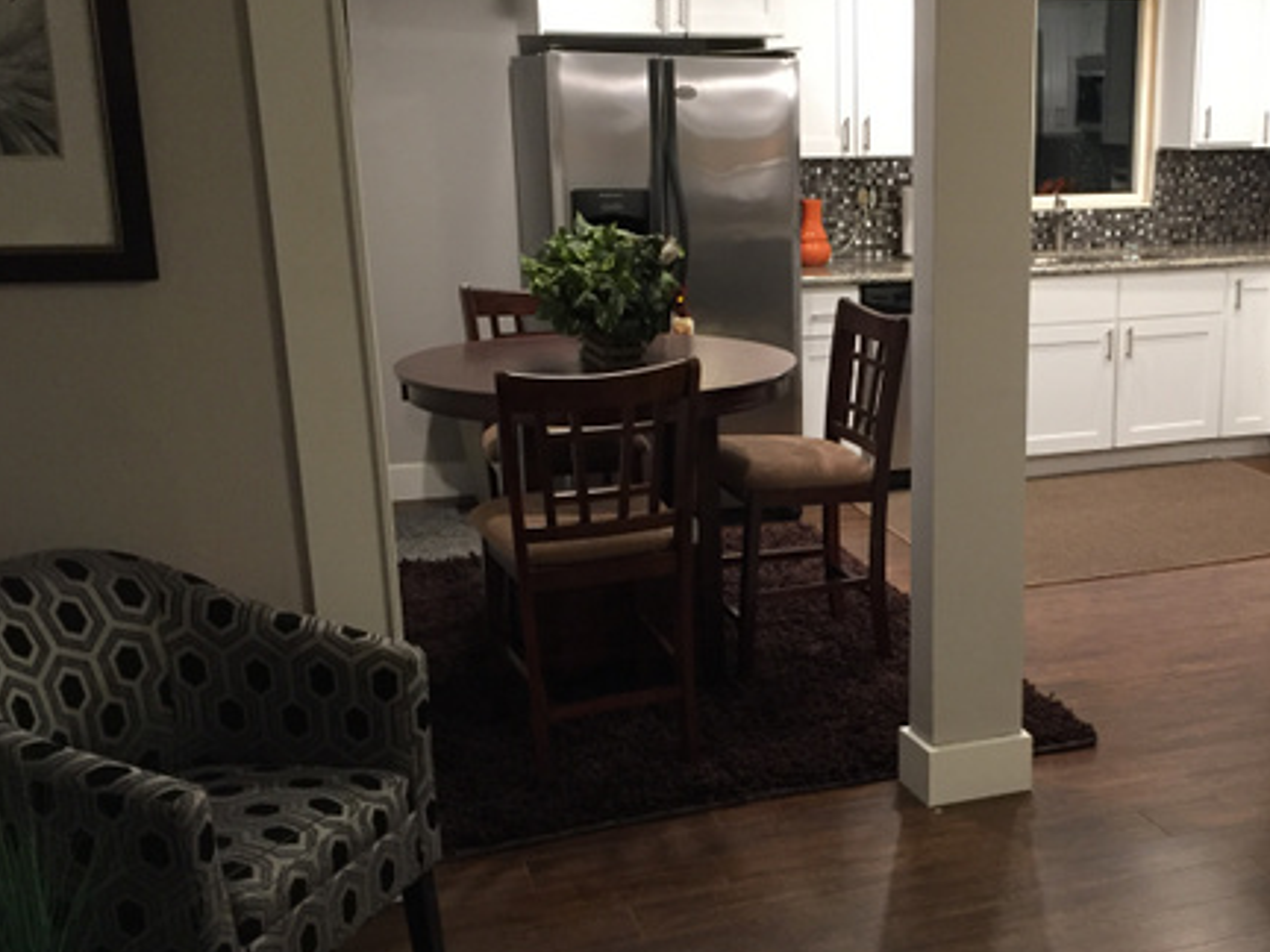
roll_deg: +0.7
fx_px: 1578
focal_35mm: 43
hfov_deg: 42.9
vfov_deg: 33.5
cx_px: 903
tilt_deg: -16.7
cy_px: 549
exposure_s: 1/30
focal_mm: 4.15
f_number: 2.2
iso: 160
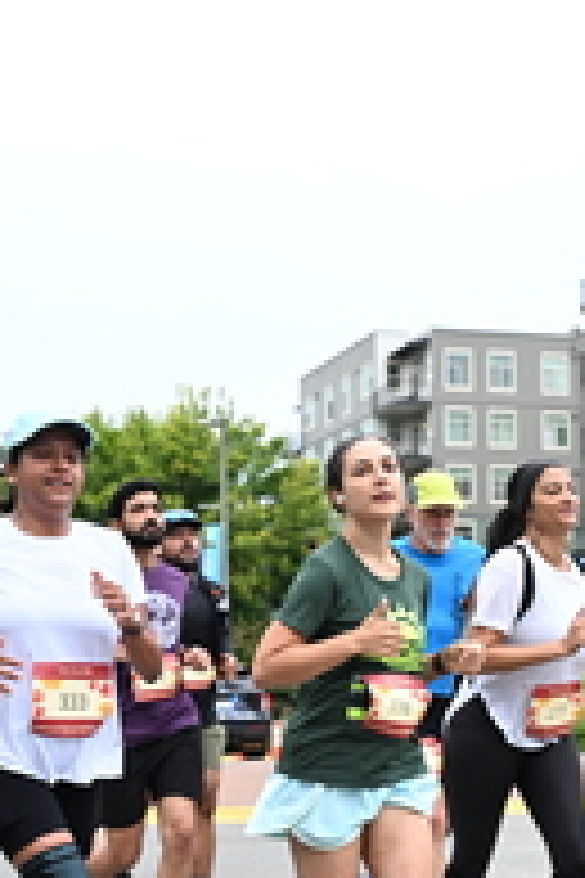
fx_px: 1852
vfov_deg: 26.4
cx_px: 299
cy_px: 644
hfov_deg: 17.9
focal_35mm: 76
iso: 1600
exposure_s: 1/800
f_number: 4
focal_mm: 27
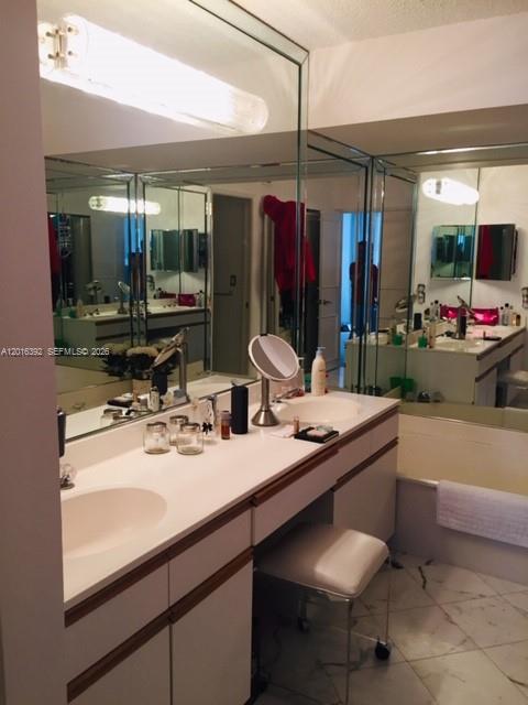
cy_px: 352
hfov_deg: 48.2
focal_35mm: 29
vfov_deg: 61.7
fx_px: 590
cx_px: 264
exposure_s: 1/30
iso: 32
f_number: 2.2
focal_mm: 4.15
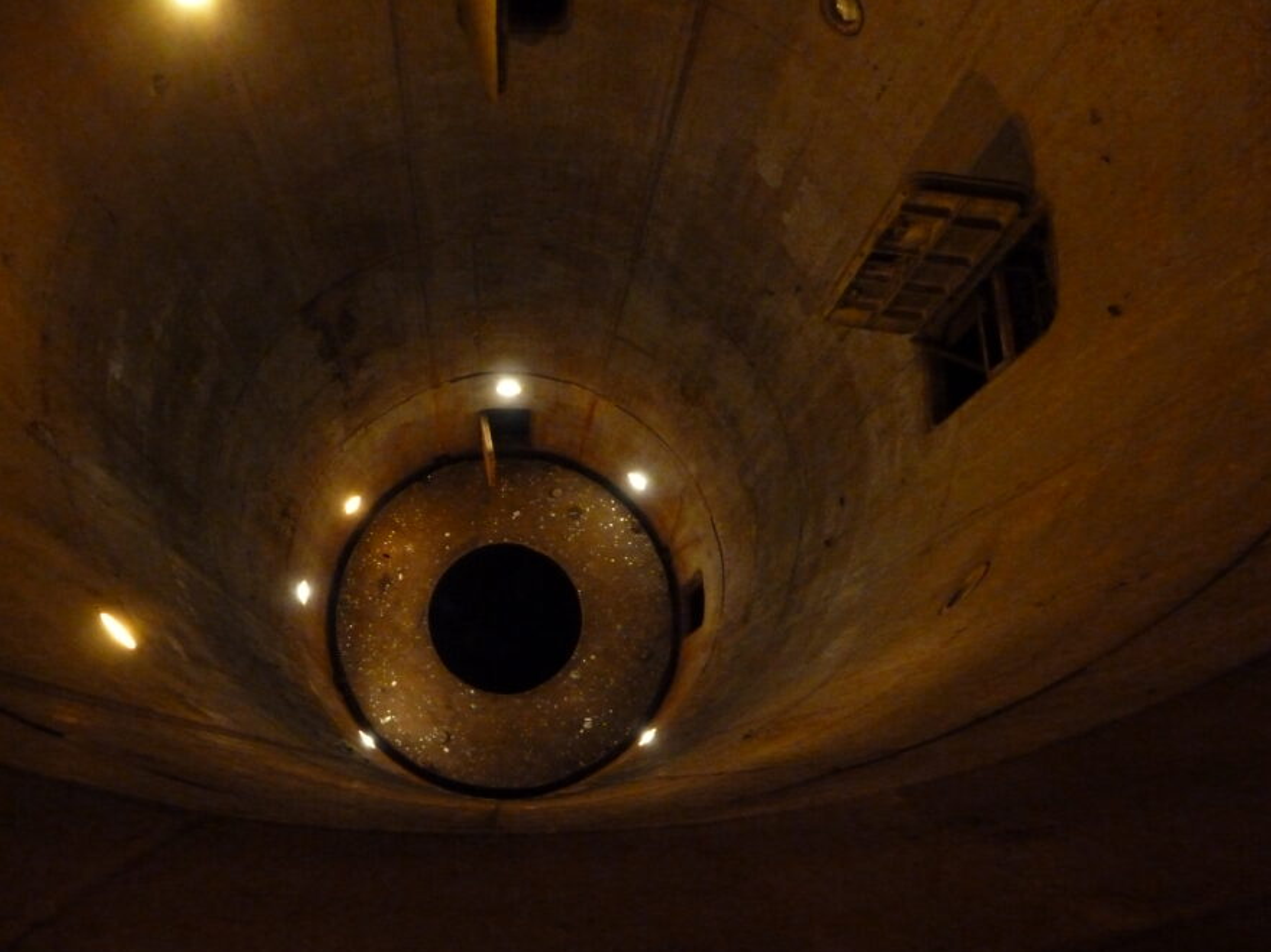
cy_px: 544
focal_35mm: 28
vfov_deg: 49.6
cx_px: 531
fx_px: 1028
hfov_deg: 63.1
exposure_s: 1/4
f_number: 3.3
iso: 800
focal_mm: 4.3
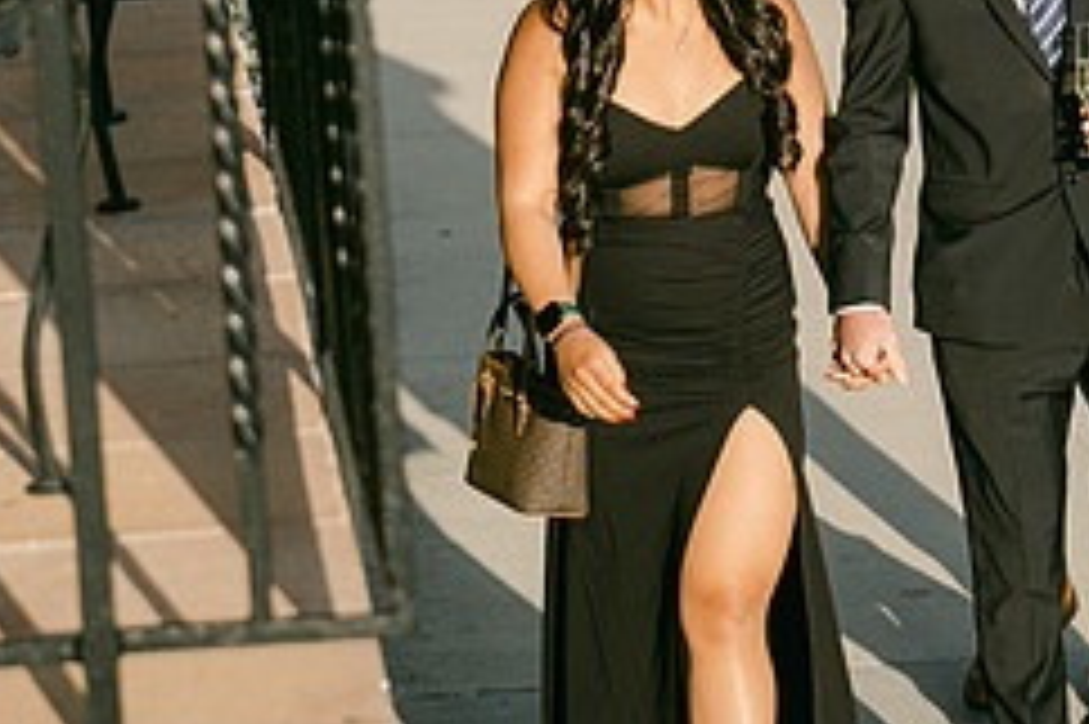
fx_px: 6378
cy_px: -92
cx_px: 1071
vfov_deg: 6.5
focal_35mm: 211
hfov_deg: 9.7
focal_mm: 58.7
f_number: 2.8
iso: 160
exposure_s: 1/1500
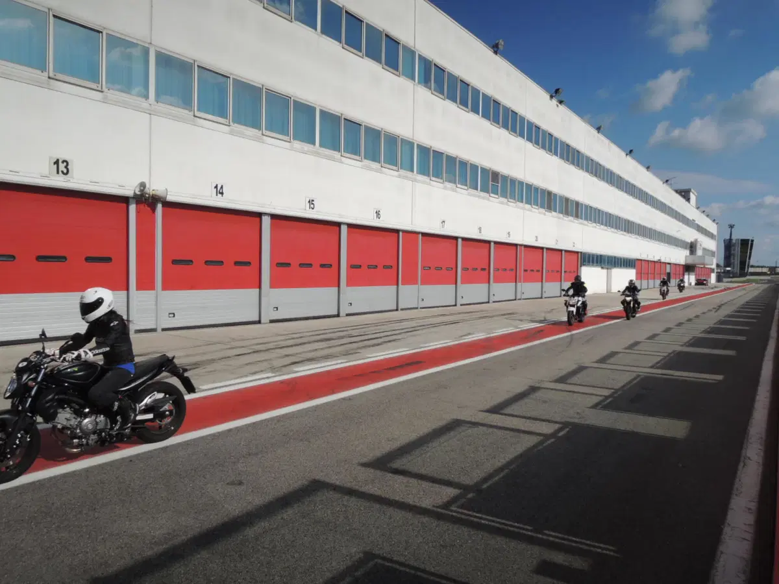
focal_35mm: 24
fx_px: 540
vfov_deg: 56.8
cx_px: 390
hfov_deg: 71.6
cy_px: 292
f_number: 4.5
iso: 100
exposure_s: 1/1250
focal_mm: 4.3
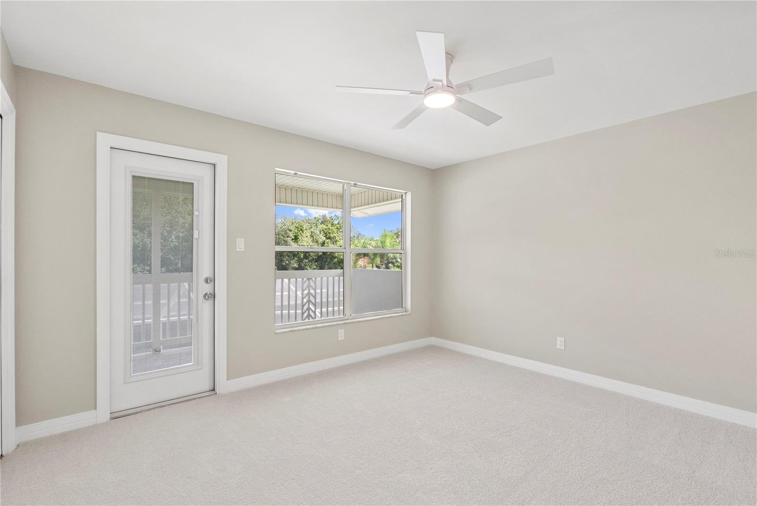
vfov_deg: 73.8
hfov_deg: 96.7
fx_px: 337
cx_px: 378
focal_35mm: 16
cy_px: 253
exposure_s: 1/60
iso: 2000
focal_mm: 16
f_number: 9
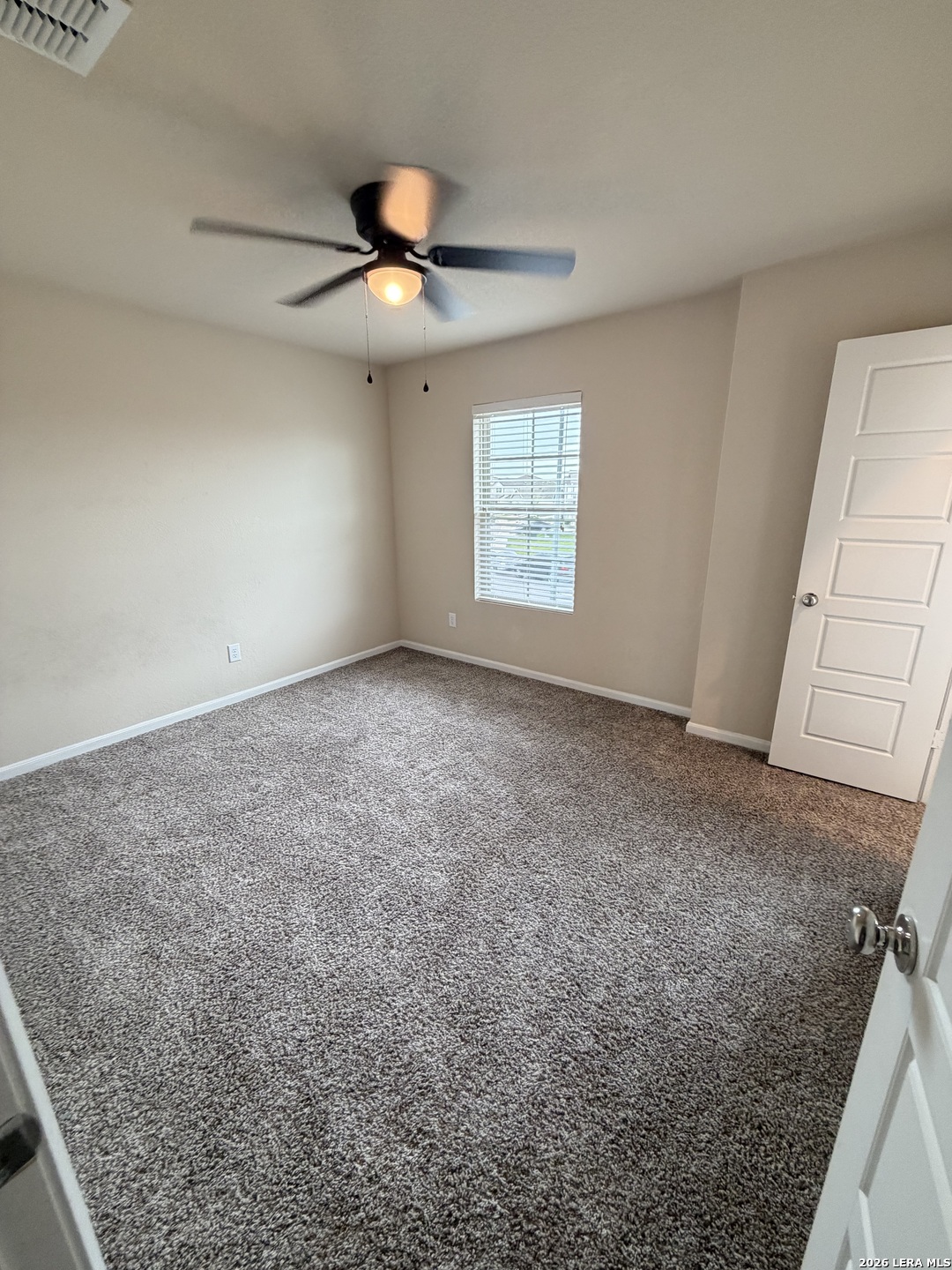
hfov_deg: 85.7
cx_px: 476
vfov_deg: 102.1
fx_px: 513
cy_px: 635
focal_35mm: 14
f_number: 2.2
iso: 250
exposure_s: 1/60
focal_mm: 2.22
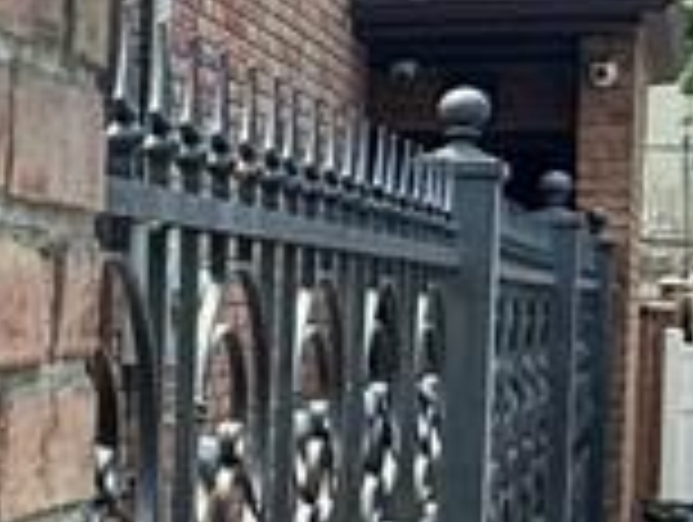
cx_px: -922
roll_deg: -3.0
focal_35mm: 93
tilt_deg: -0.6
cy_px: 212
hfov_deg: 14.6
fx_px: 1865
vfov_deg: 15.9
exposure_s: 1/294
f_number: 2.2
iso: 64
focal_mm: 2.22
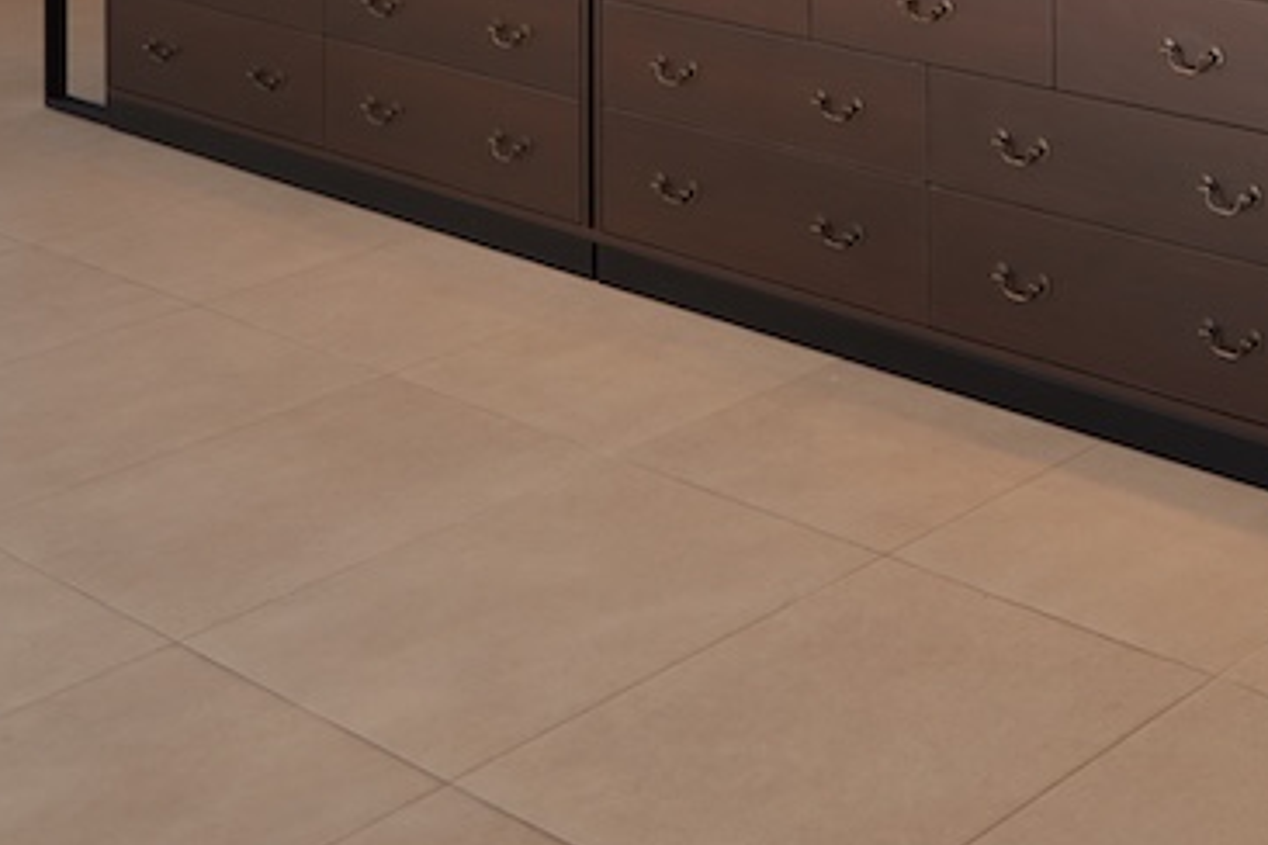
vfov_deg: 17.9
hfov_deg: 26.4
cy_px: -604
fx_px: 2219
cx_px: 1708
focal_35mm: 63
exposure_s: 1/320
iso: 100
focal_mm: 18
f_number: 1.8
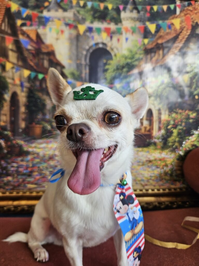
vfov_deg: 73.9
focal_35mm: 23
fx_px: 176
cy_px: 133
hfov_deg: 58.9
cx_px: 100
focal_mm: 5.4
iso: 32
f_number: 1.8
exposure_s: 1/120
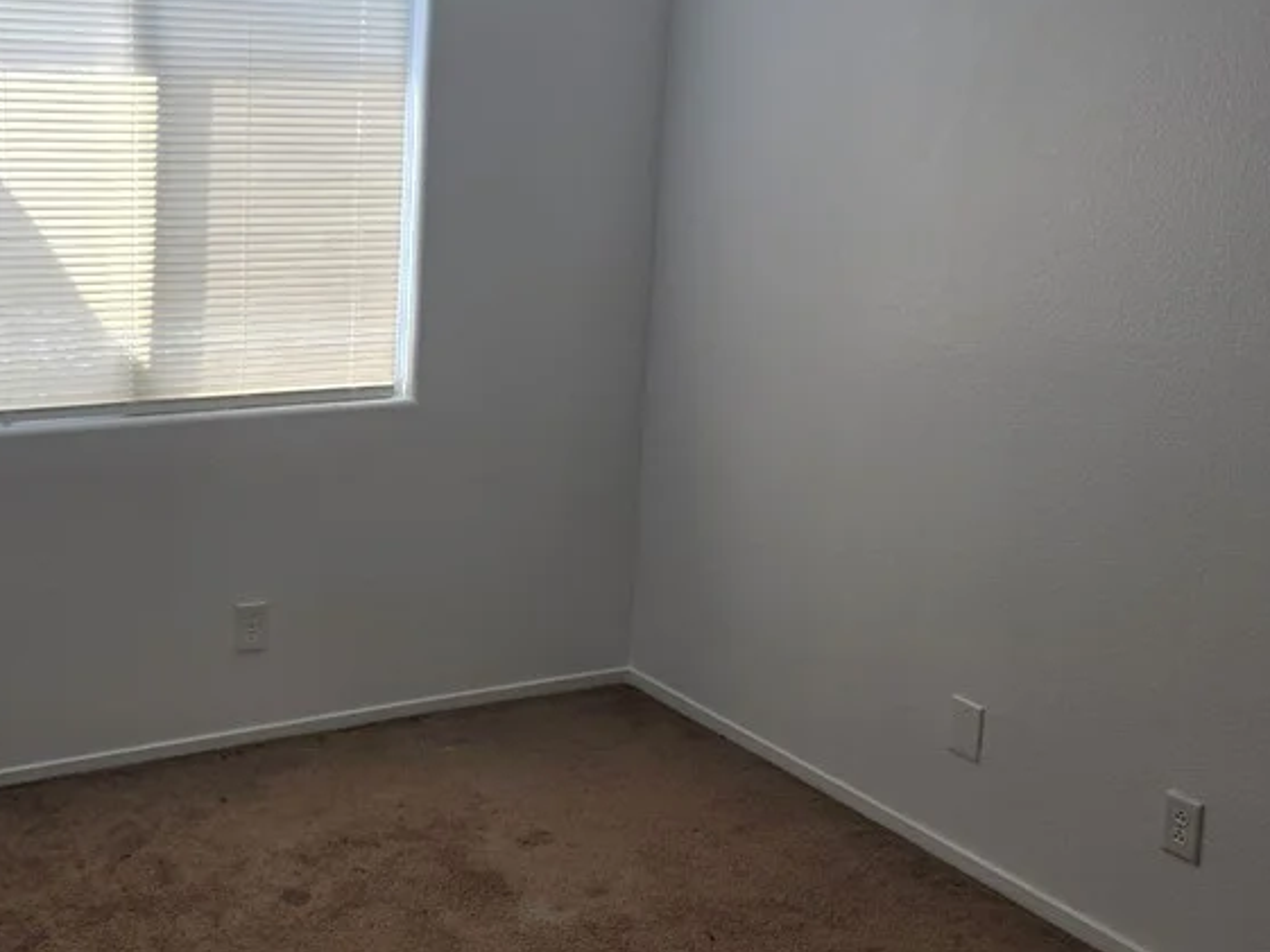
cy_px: 375
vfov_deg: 34.2
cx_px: 283
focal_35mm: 42
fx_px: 1541
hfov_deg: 43.0
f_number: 1.7
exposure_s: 1/180
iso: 80
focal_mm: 6.3
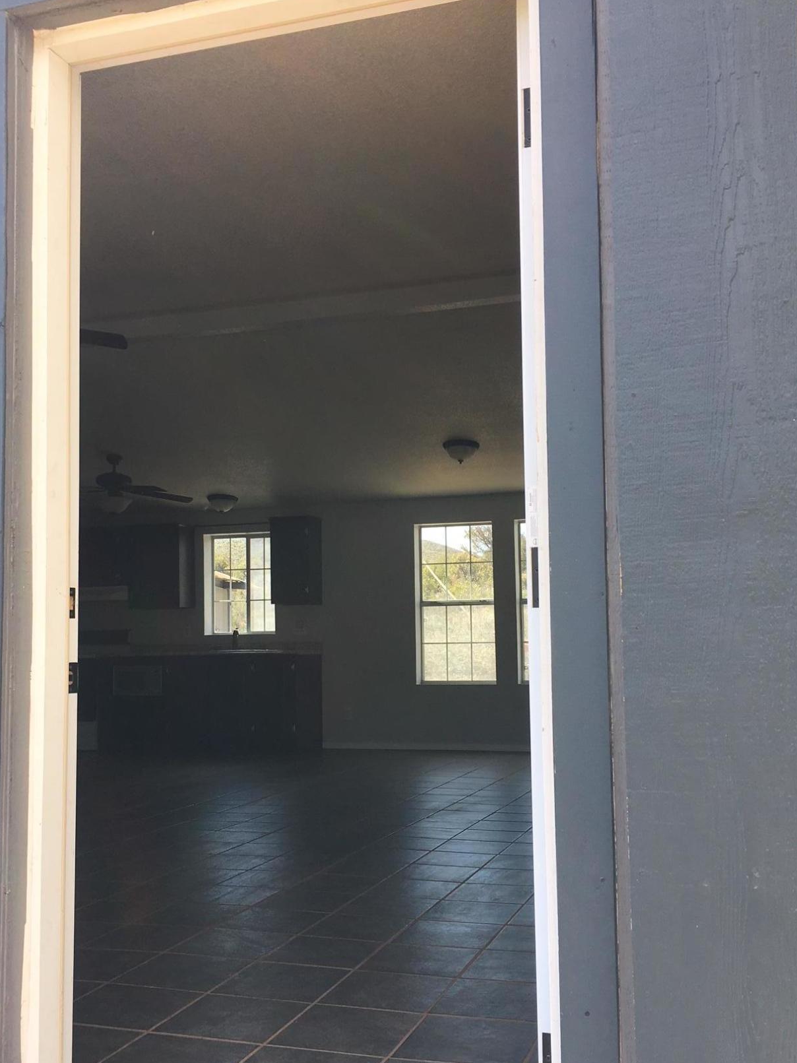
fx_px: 1105
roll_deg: +0.6
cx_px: 398
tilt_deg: +2.9
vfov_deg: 51.3
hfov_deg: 39.7
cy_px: 581
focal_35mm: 36
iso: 25
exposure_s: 1/336
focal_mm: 4.15
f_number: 2.2
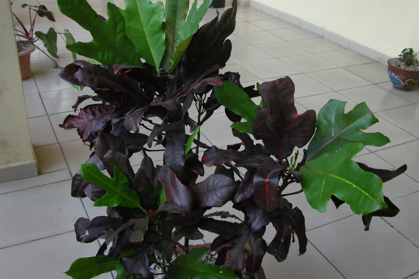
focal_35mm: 39
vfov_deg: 34.1
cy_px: 118
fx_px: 454
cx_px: 210
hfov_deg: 49.6
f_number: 2.8
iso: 100
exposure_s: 1/30
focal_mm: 8.9
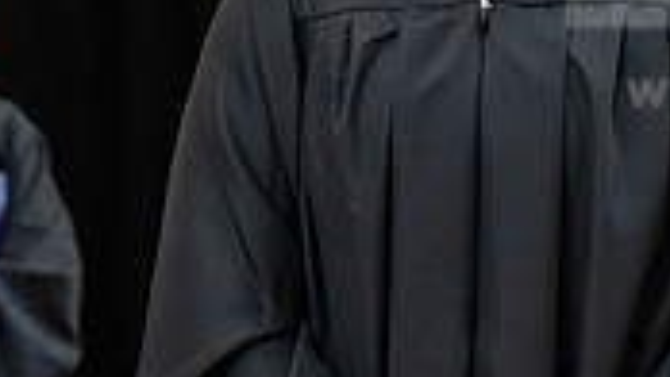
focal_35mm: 331
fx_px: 5882
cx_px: 451
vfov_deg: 3.7
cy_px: 171
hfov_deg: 6.5
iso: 1600
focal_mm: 95
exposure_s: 1/200
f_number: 3.5
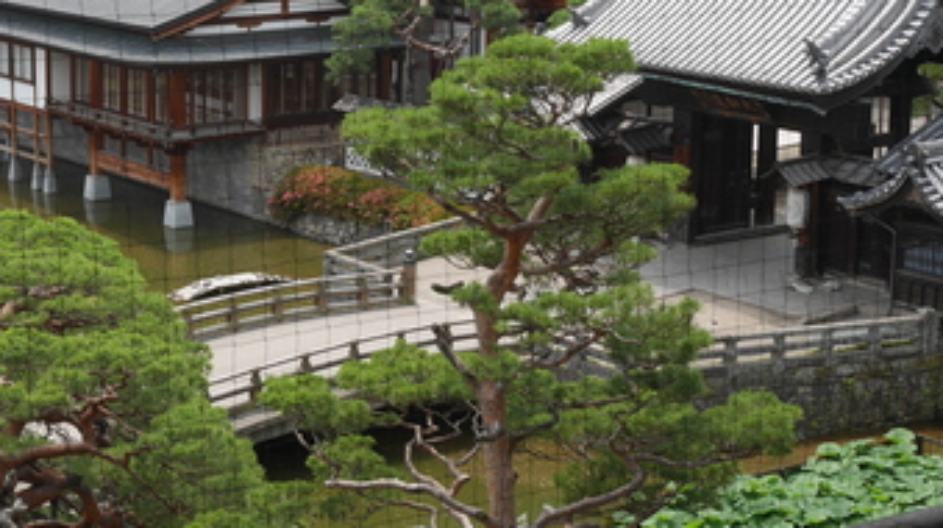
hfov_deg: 24.7
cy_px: 135
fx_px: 2124
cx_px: 217
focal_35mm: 85
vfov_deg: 14.1
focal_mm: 22
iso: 200
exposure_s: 1/250
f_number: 8
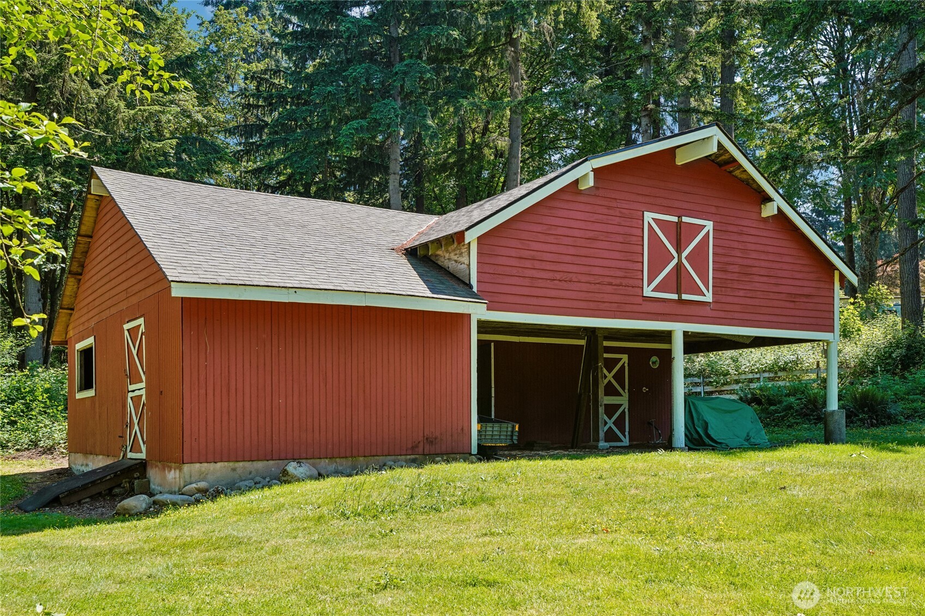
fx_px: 899
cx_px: 462
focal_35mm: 35
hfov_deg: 54.4
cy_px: 308
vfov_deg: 37.8
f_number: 8
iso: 400
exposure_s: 1/320
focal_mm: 35
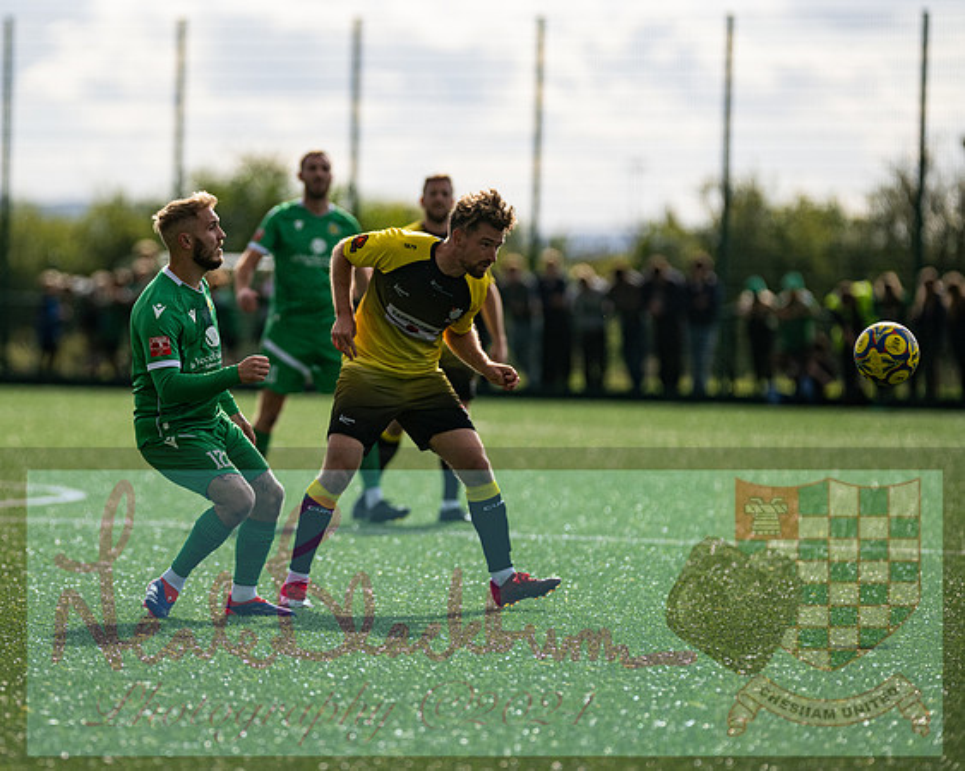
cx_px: 260
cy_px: 340
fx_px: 9398
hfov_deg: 5.9
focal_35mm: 329
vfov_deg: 4.7
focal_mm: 240
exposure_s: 1/6400
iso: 400
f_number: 2.8
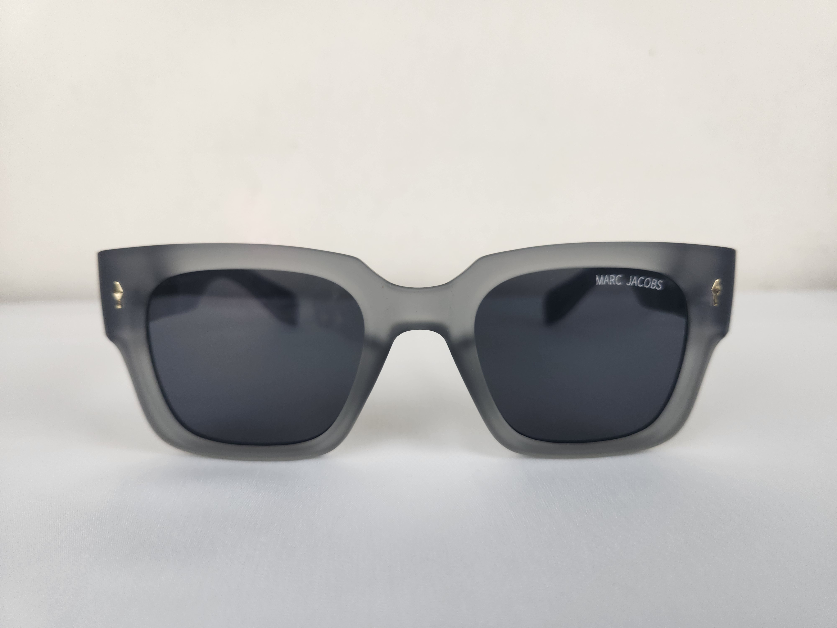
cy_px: 314
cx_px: 418
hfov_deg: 73.9
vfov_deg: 58.9
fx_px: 556
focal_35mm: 23
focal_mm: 5.4
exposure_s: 1/180
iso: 64
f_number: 1.8
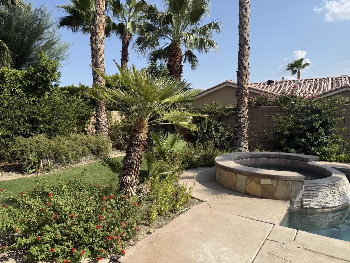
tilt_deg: -3.9
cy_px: 132
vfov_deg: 56.8
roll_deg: +1.5
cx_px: 175
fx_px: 243
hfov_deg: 71.6
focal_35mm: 24
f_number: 1.78
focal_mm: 6.76
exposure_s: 1/4167
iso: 80
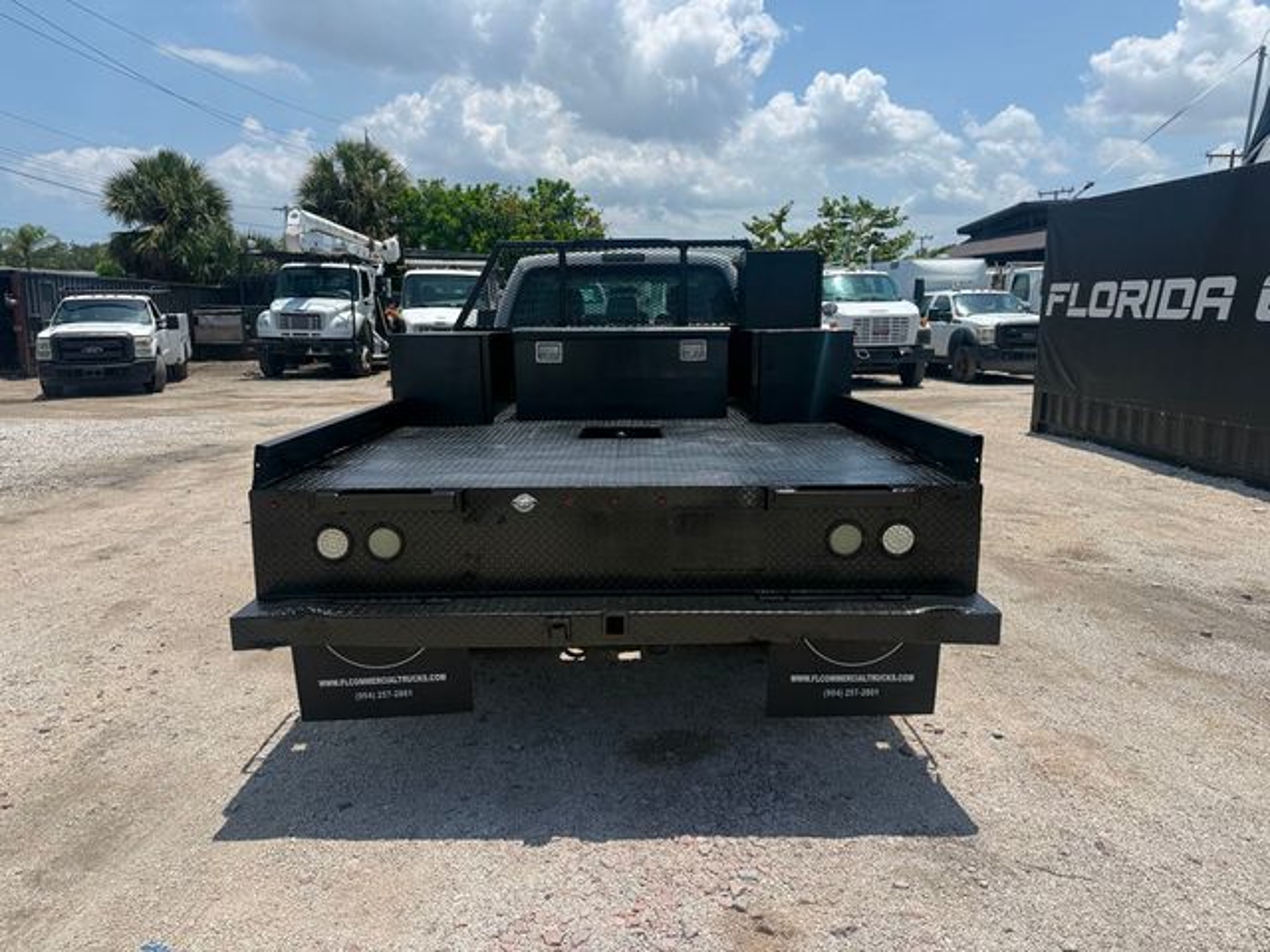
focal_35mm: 24
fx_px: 881
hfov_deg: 71.6
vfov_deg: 56.8
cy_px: 476
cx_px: 635
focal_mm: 6.76
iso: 80
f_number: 1.78
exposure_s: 1/6173
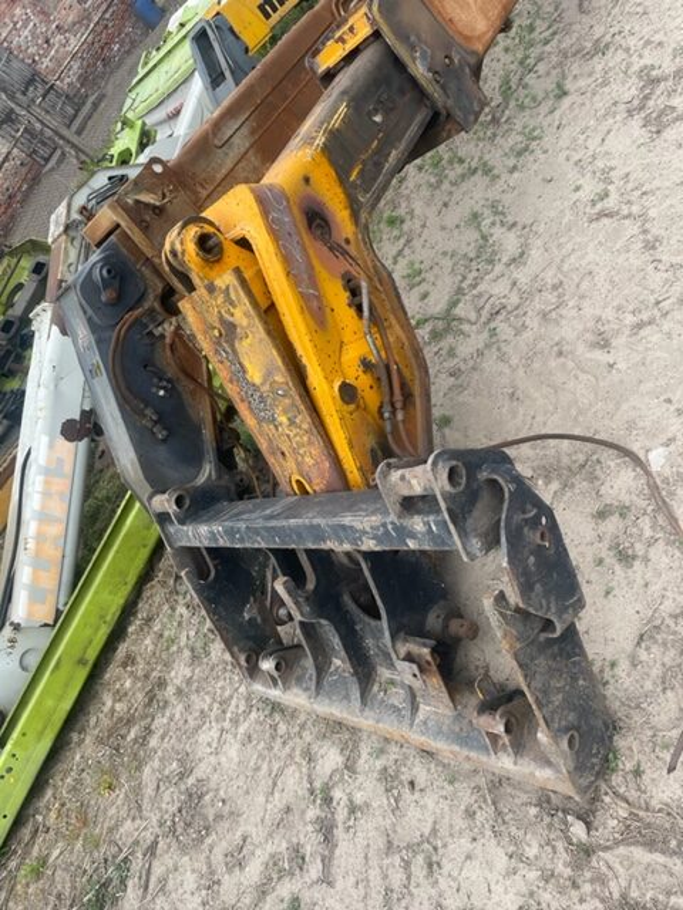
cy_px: 455
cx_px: 342
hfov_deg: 53.1
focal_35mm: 26
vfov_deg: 67.3
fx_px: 684
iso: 32
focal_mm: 4.2
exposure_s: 1/1531
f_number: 1.6
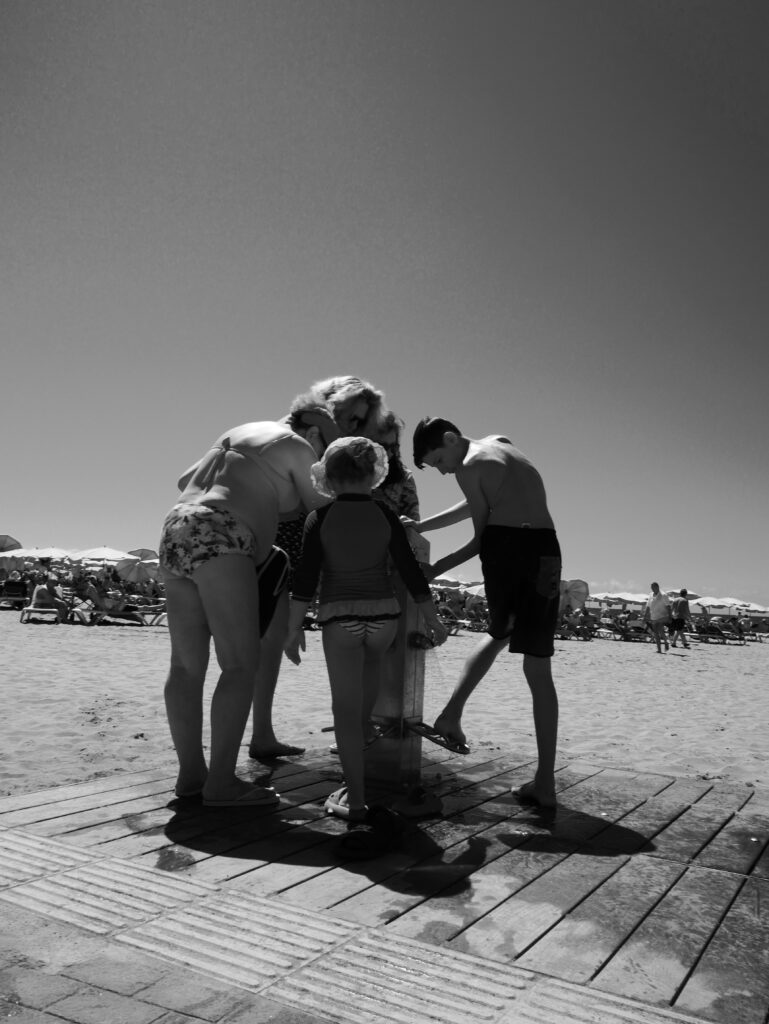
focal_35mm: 30
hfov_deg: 46.8
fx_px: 888
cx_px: 384
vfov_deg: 59.9
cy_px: 512
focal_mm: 15
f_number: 8
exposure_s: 1/800
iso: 250
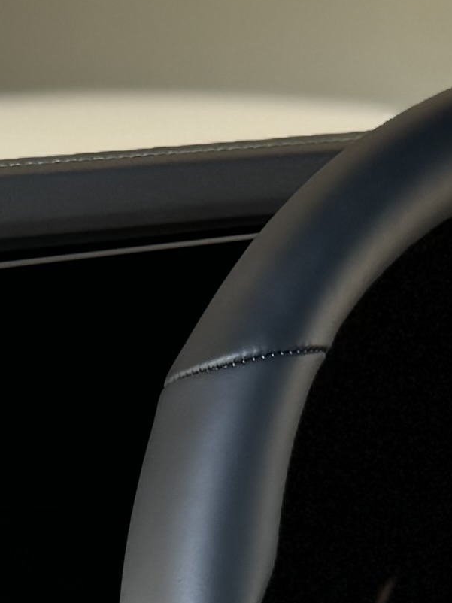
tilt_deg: -20.5
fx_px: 2979
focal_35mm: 171
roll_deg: +1.0
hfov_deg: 8.6
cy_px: 843
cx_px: 490
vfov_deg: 11.2
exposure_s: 1/158
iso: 100
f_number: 1.78
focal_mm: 6.76
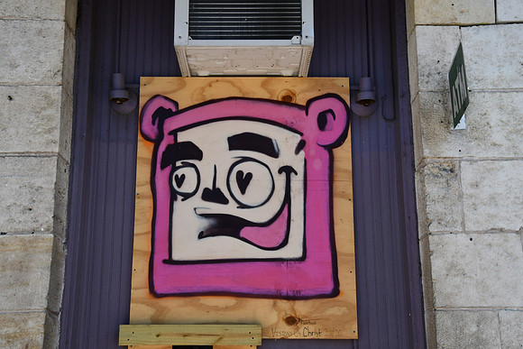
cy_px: 174
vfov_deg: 26.5
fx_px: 741
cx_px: 262
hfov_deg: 38.9
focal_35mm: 51
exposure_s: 1/125
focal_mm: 34
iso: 800
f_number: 25
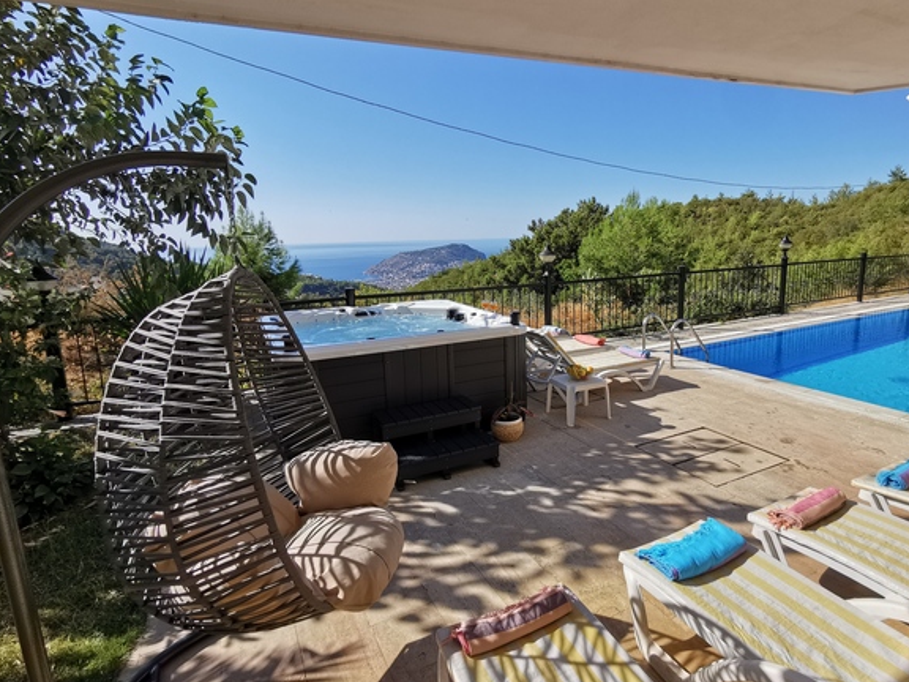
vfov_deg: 65.9
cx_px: 513
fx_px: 525
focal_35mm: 20
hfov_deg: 81.3
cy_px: 325
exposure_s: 1/1912
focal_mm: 2.35
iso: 50
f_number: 2.2
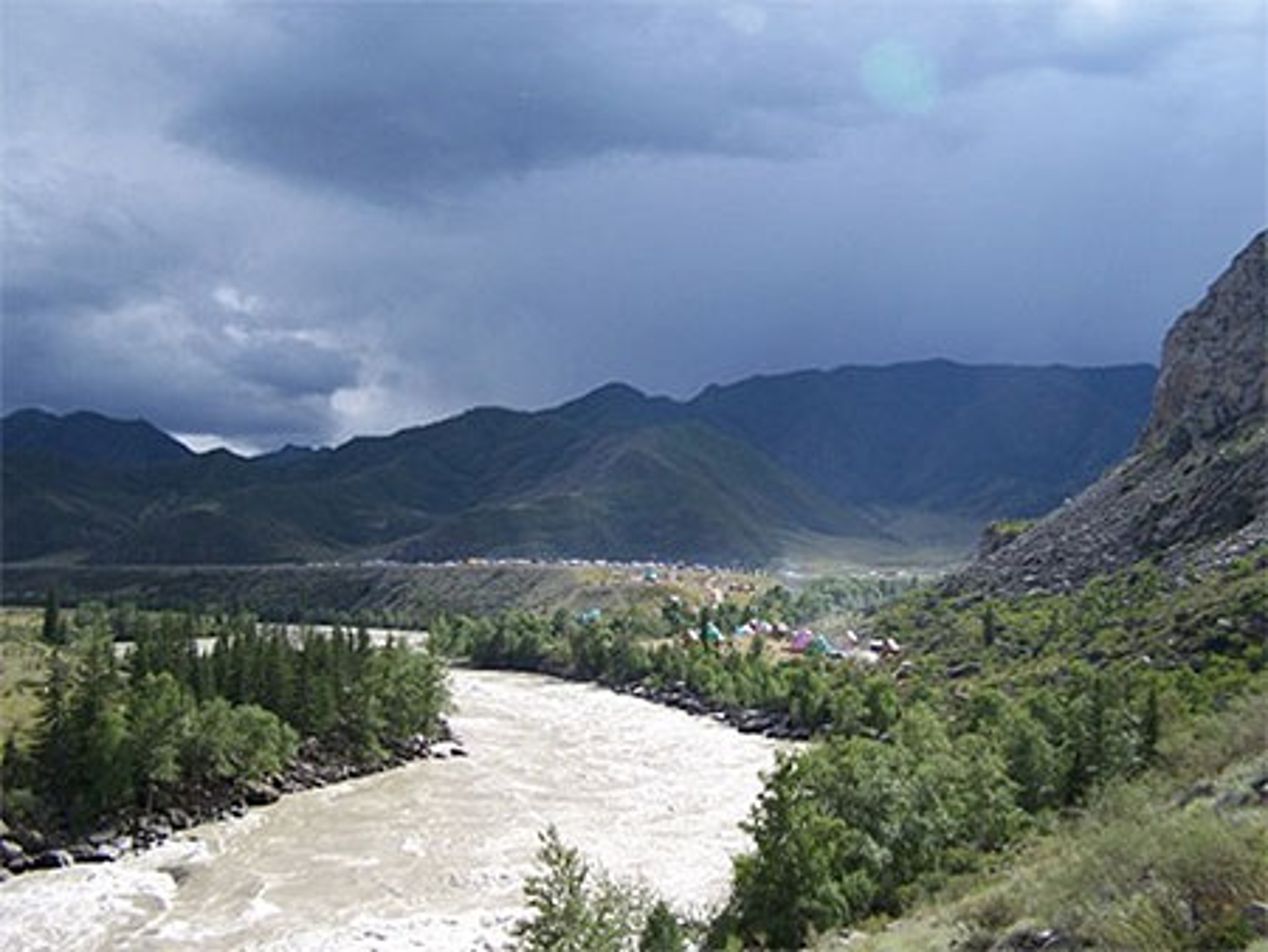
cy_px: 476
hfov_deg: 49.0
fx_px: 1393
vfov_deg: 37.8
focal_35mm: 38
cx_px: 634
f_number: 2.8
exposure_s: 1/1000
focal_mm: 6.3
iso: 80
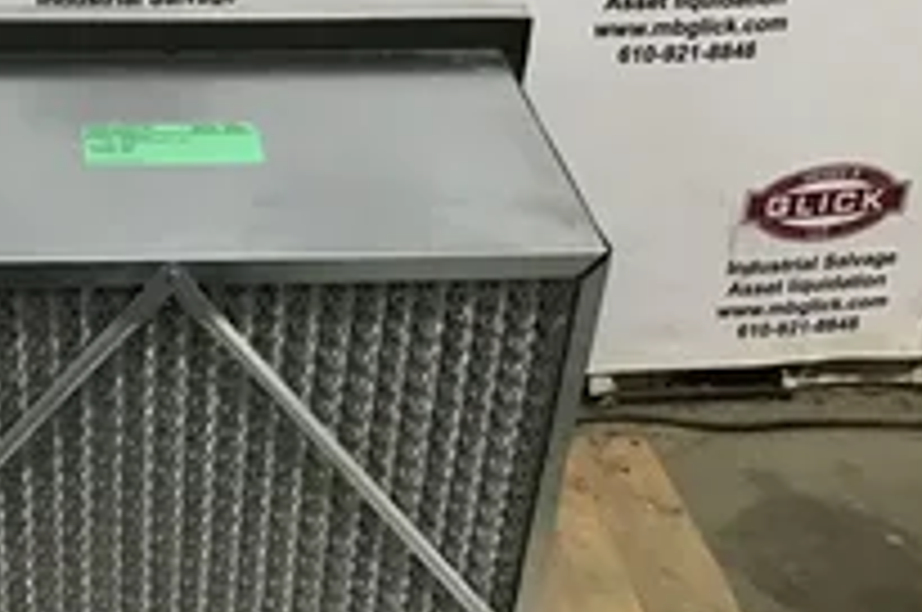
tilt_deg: -33.1
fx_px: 1611
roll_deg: -1.6
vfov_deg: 21.3
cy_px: 450
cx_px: 162
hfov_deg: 31.0
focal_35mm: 63
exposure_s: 1/30
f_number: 2.4
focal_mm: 3.3
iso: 160
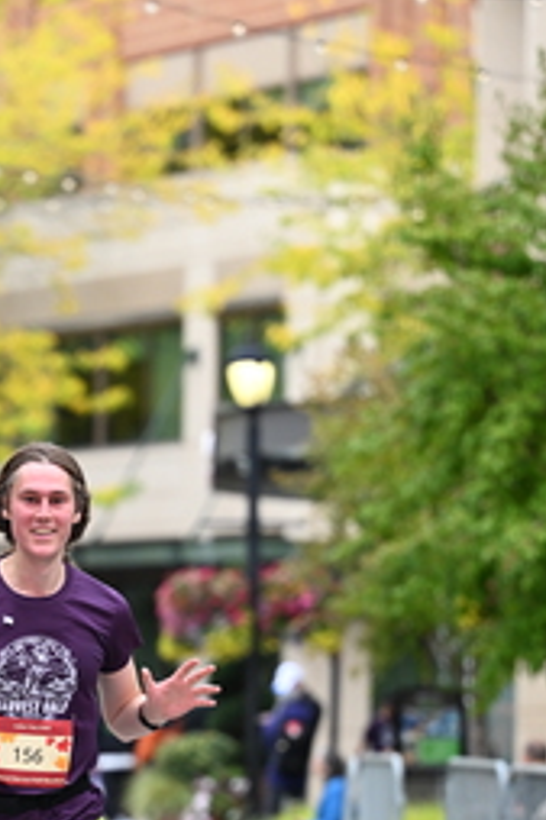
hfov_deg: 5.1
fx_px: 6173
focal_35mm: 271
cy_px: 610
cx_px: 50
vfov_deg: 7.6
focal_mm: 125
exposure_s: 1/1600
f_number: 2.8
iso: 640
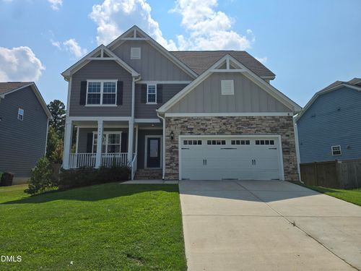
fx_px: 240
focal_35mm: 23
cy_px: 136
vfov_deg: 58.9
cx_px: 180
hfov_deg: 73.9
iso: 12
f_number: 1.7
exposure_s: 1/1623
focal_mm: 6.3
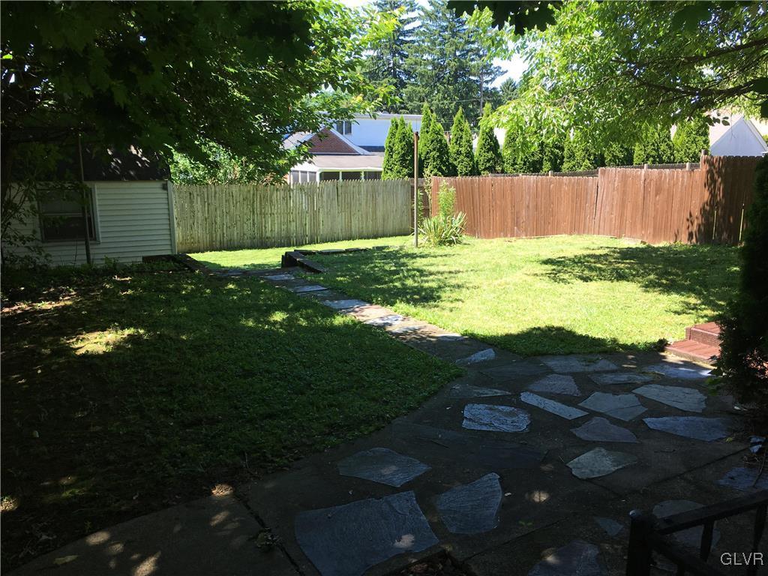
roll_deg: +0.4
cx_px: 384
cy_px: 288
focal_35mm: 29
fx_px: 643
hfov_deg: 61.7
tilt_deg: -10.3
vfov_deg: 48.2
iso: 25
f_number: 2.2
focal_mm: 4.15
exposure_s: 1/272
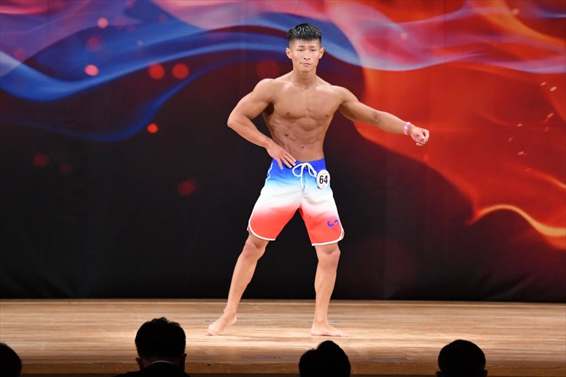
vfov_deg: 5.7
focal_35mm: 240
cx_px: 283
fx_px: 3772
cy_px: 188
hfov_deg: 8.6
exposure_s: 1/400
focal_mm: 160
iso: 3200
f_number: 5.6
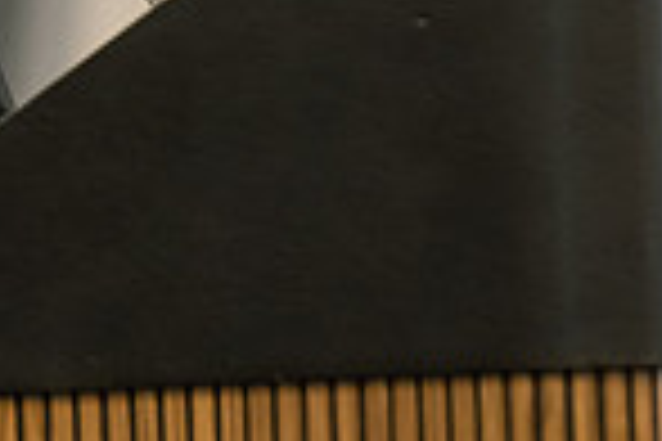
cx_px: -77
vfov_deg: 1.7
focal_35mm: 788
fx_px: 14489
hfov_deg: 2.6
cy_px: -74
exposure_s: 1/200
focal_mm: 200
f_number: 3.5
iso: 3200
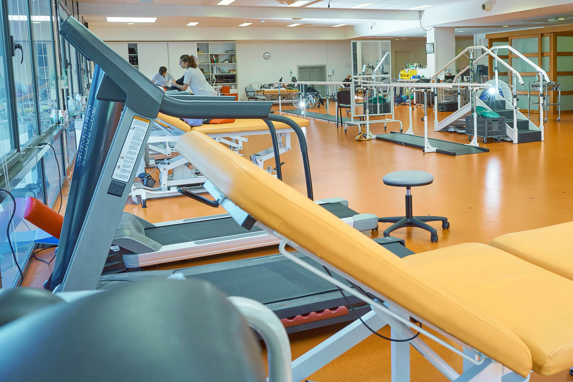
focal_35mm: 34
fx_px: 541
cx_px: 391
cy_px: 126
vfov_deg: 38.4
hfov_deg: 54.5
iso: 640
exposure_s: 1/40
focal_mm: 24
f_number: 10
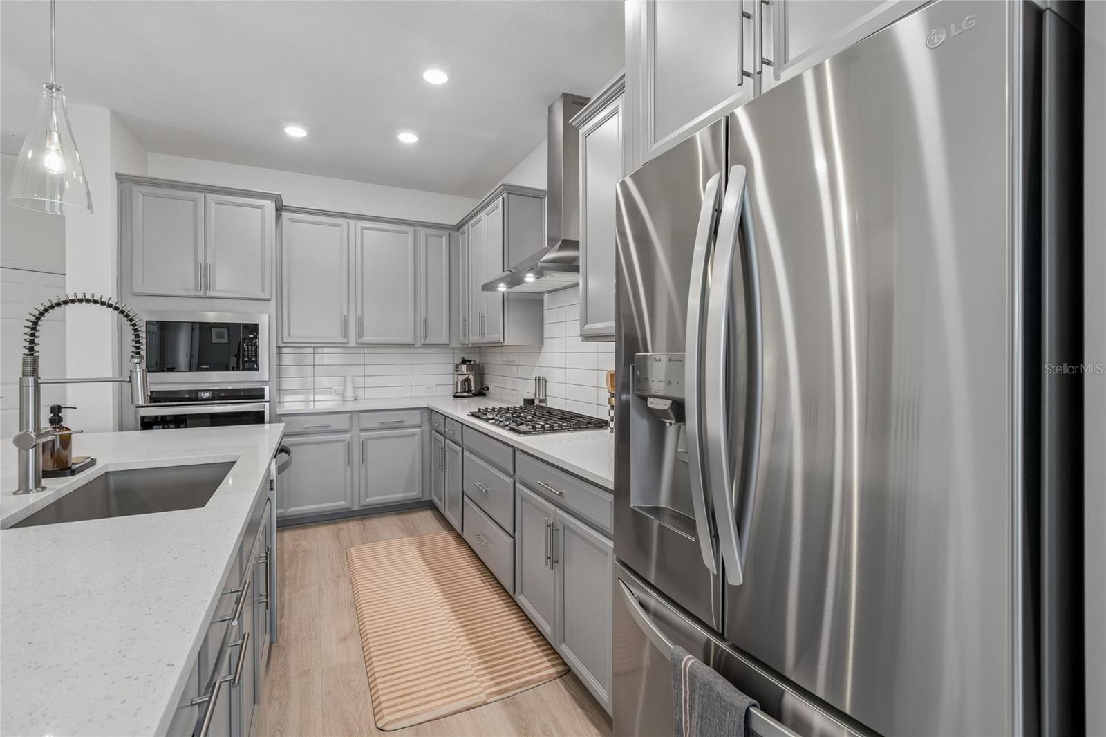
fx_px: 461
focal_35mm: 15
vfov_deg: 77.3
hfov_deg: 100.4
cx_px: 553
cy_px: 368
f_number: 7.1
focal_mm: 10
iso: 100
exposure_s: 1/5
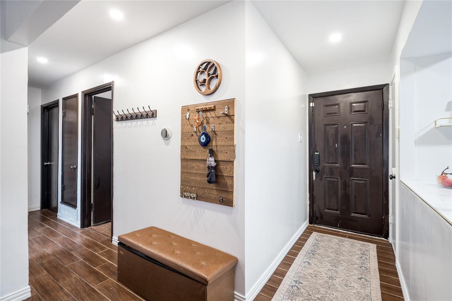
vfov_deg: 73.7
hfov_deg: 96.8
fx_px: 201
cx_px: 226
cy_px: 150
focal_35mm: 16
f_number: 7.1
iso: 200
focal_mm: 16
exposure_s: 1/1.25
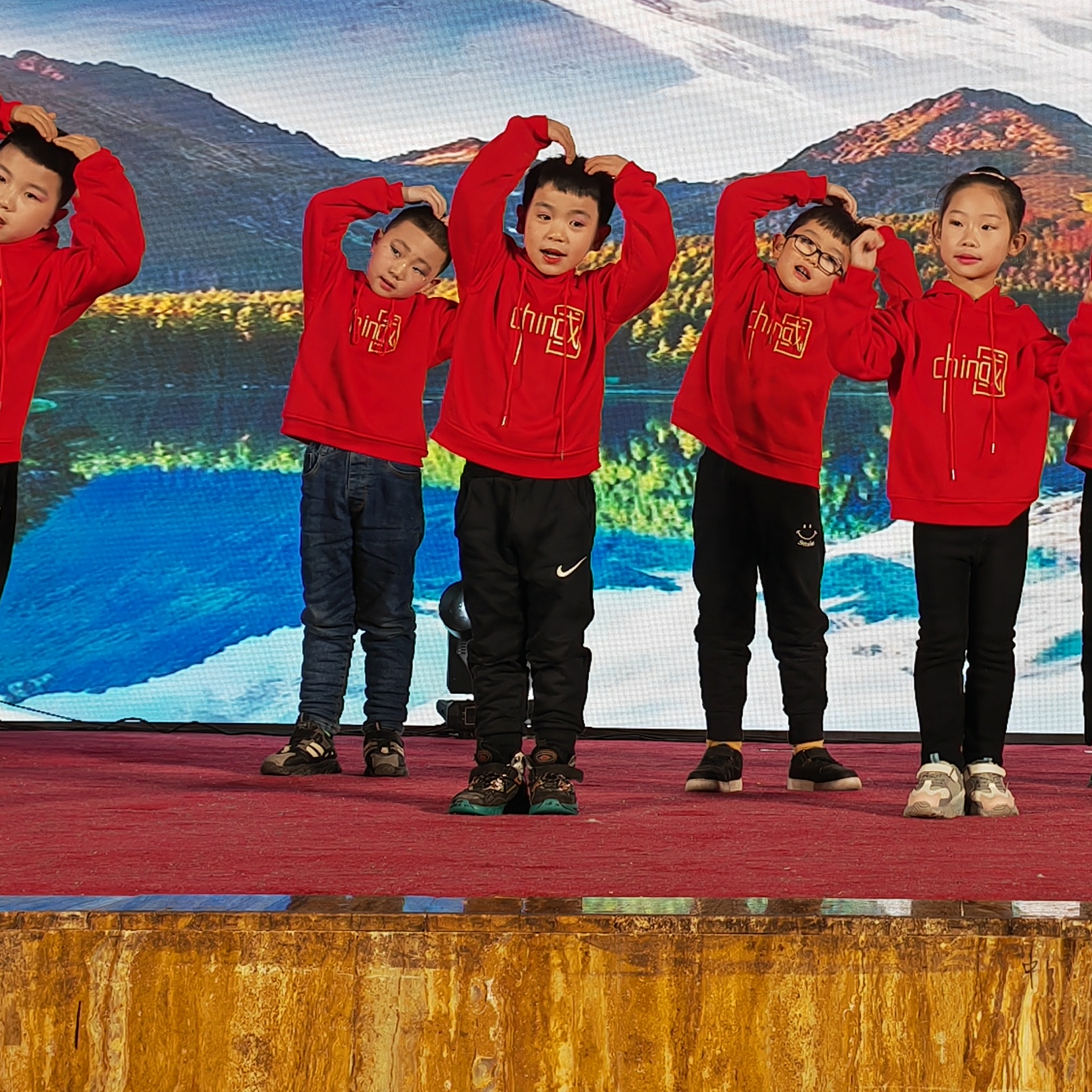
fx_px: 2748
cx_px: 942
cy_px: 137
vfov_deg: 22.0
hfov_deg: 22.0
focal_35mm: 77
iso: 100
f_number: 1.9
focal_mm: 5.52
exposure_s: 1/102
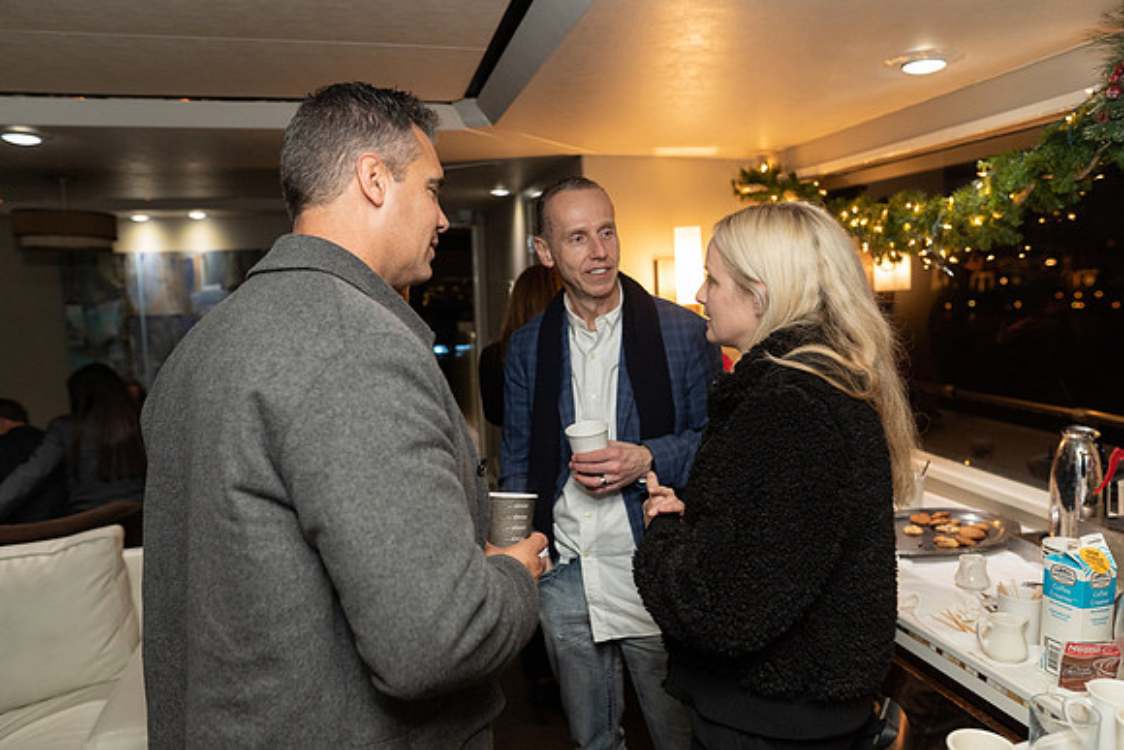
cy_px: 375
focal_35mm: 24
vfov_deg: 53.2
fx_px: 749
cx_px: 562
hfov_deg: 73.7
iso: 2500
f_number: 2.8
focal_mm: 24
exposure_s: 1/160
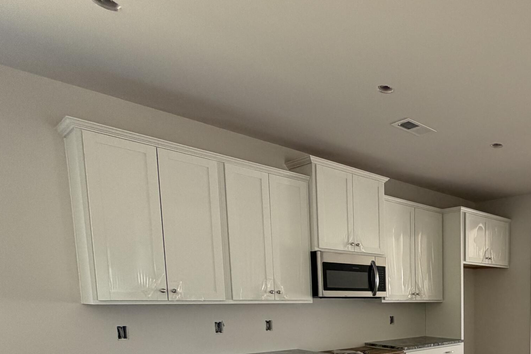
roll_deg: -0.5
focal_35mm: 29
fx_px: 428
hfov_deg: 52.9
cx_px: 508
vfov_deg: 40.1
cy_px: 344
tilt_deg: -6.4
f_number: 2.2
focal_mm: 2.22
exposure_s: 1/121
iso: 160
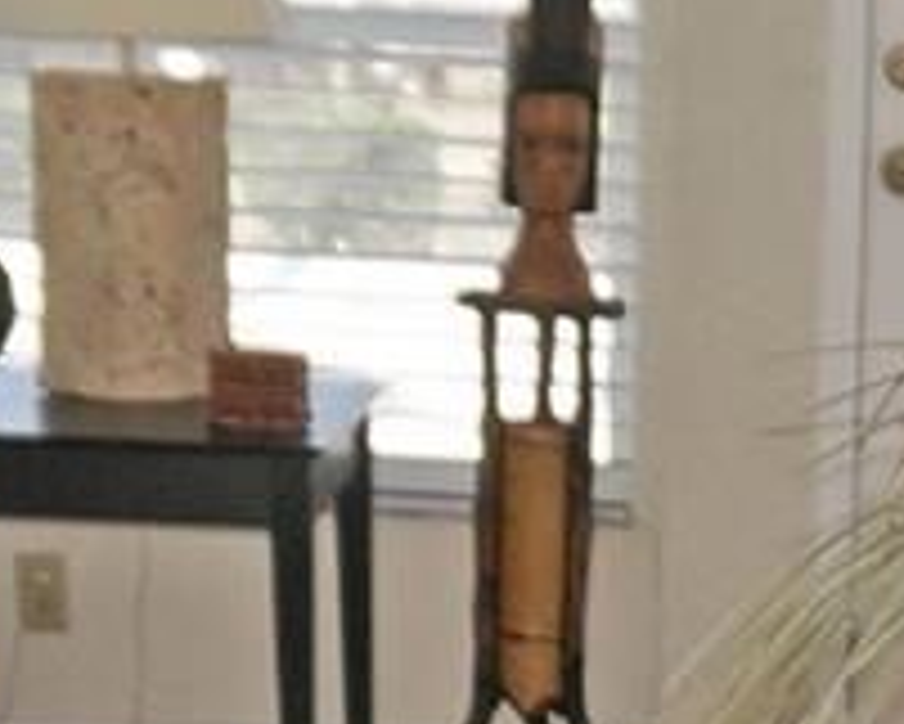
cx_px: 1525
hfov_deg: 10.3
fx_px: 4791
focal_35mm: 179
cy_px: 1228
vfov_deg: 8.4
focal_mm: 16
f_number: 4
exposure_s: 1/160
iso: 250
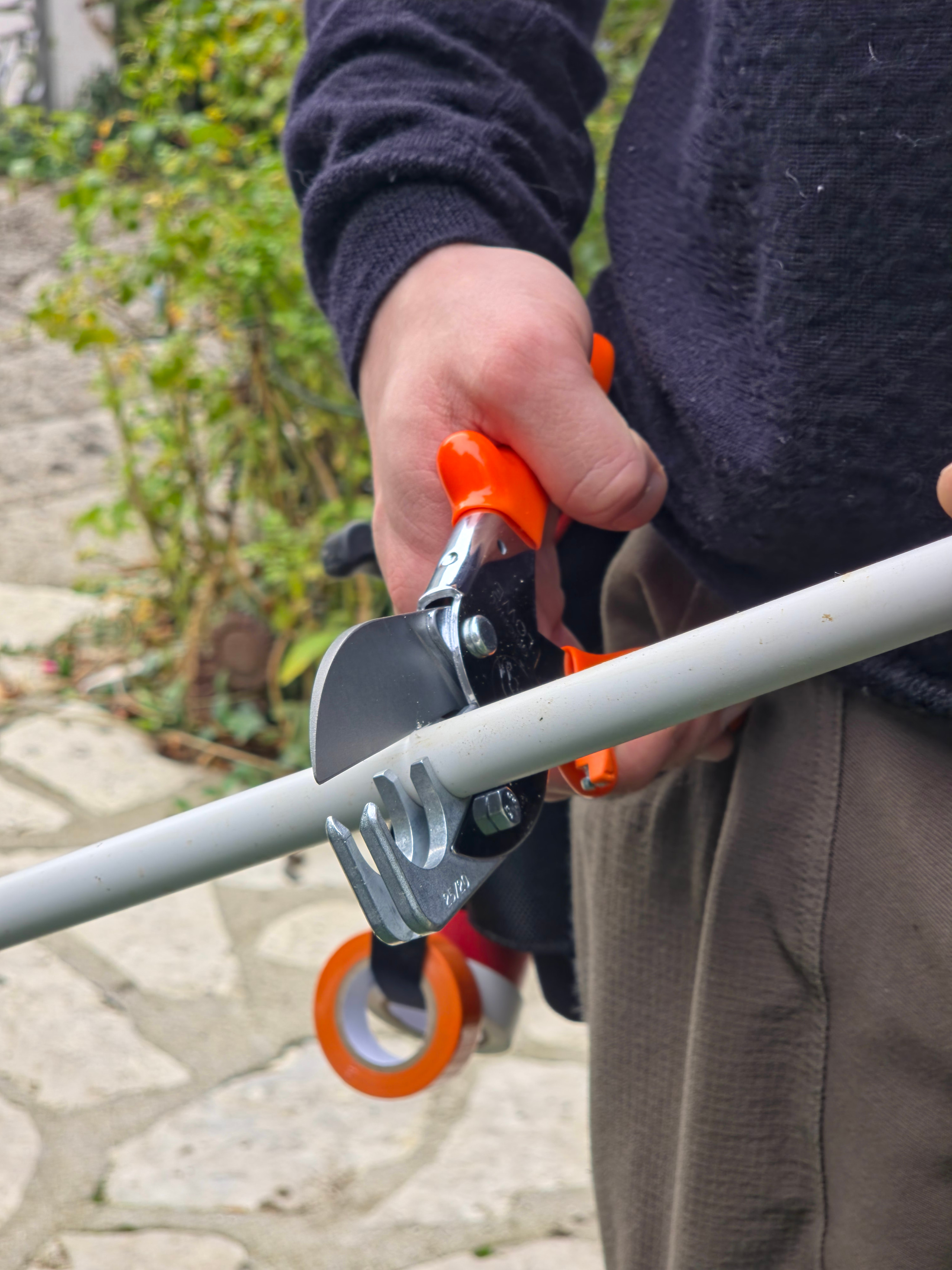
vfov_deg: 28.2
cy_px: 635
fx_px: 2530
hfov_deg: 21.3
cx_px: 476
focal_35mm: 69
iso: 50
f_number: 2.4
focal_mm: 7.9
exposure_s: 1/184
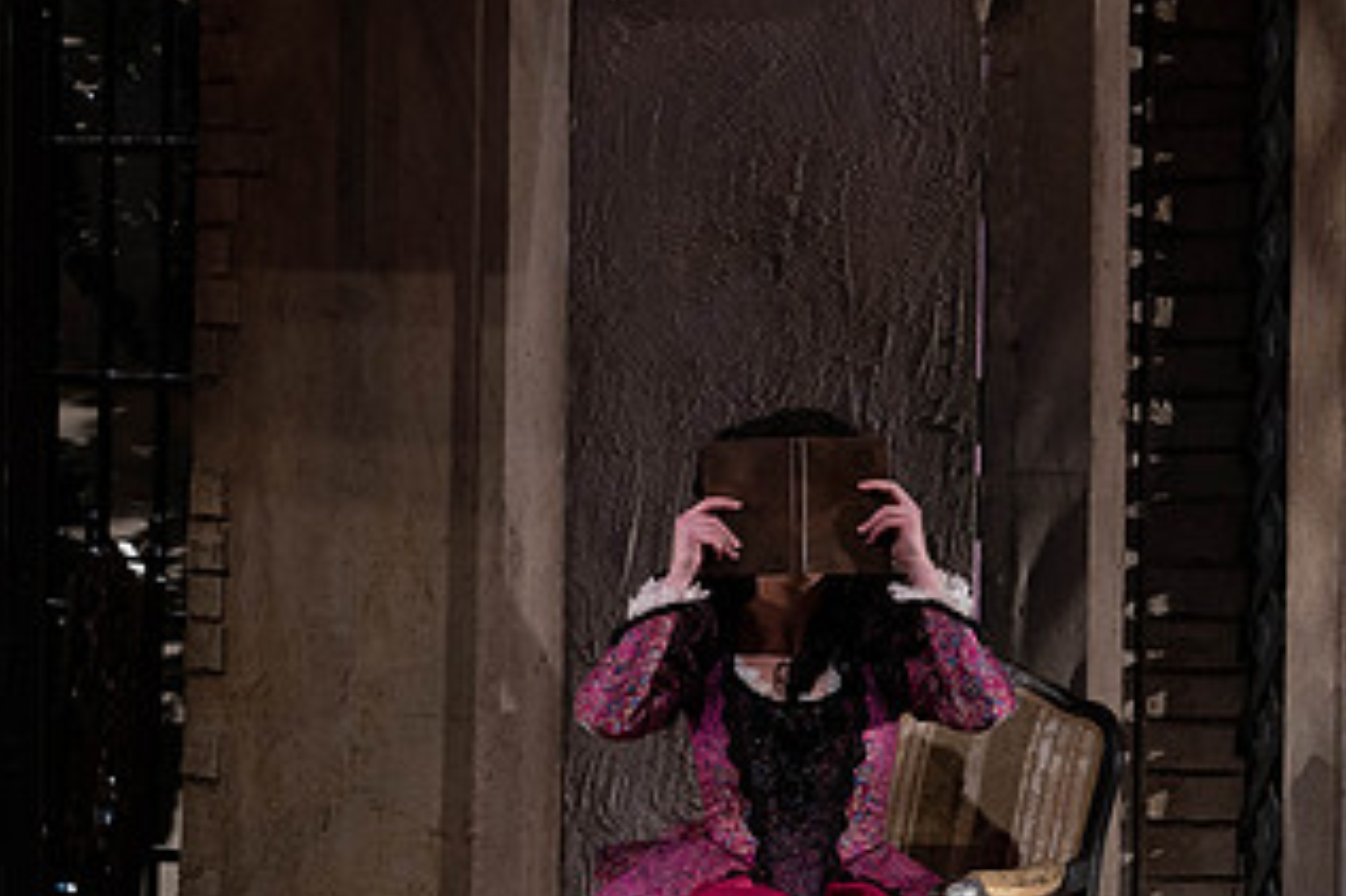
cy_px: 601
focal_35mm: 366
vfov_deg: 3.8
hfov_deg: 5.6
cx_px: 616
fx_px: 13677
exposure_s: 1/250
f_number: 8
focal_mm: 200
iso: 3200
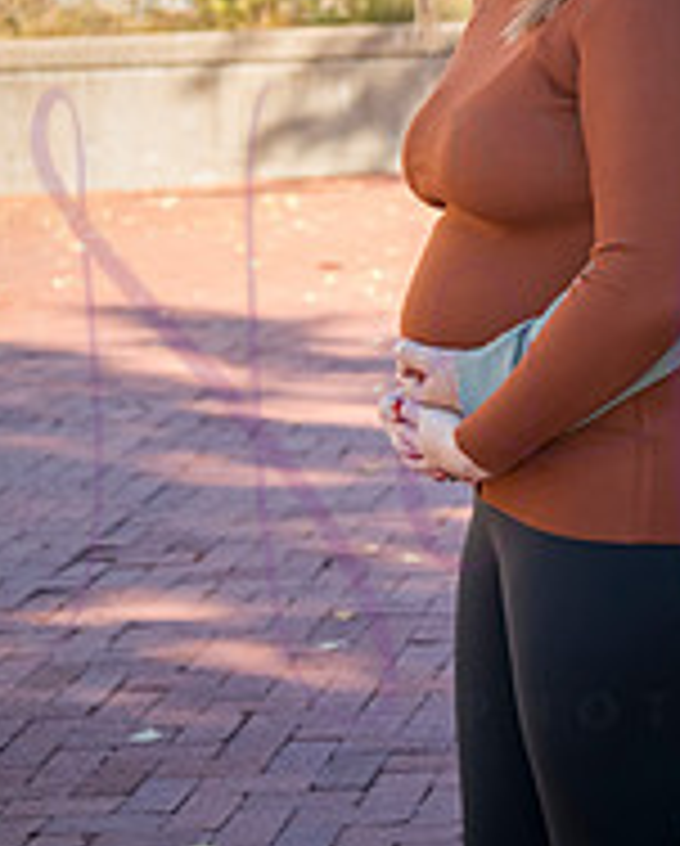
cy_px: 135
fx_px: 3488
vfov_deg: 13.7
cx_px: 581
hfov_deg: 11.1
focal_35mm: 139
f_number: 4.5
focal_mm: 62
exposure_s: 1/640
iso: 640
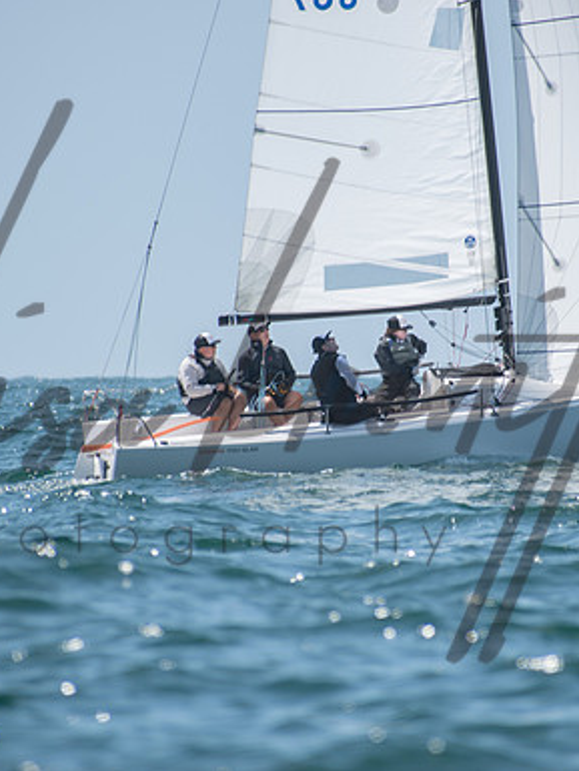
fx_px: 14533
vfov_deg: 3.0
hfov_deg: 2.3
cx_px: 359
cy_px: 386
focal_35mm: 652
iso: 100
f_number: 8
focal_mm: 300
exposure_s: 1/320
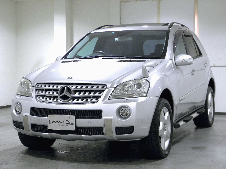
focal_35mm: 68
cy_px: 84
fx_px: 444
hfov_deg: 28.6
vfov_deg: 21.6
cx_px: 113
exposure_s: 1/10
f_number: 4.3
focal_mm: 12.2
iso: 200
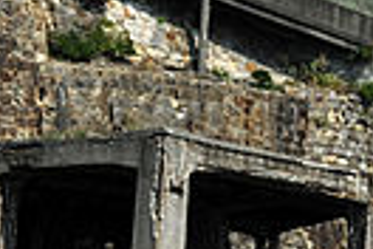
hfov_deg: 7.9
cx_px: 1215
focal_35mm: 217
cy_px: 233
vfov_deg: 6.3
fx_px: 2248
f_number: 5.6
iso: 200
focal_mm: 28
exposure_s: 1/3200
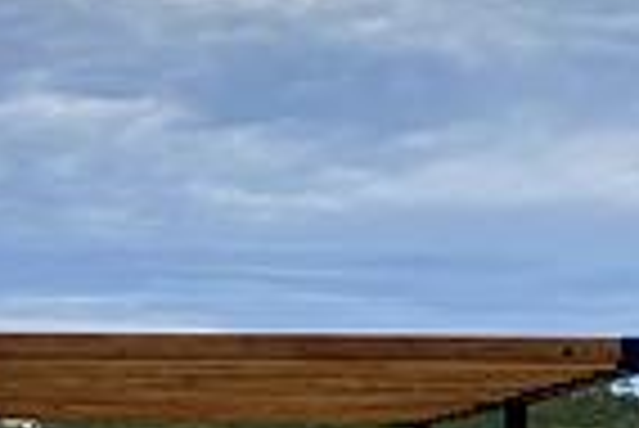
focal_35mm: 118
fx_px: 2097
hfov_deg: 17.0
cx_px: 45
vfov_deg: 11.4
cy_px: 520
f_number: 1.8
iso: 32
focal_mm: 4.25
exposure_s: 1/733
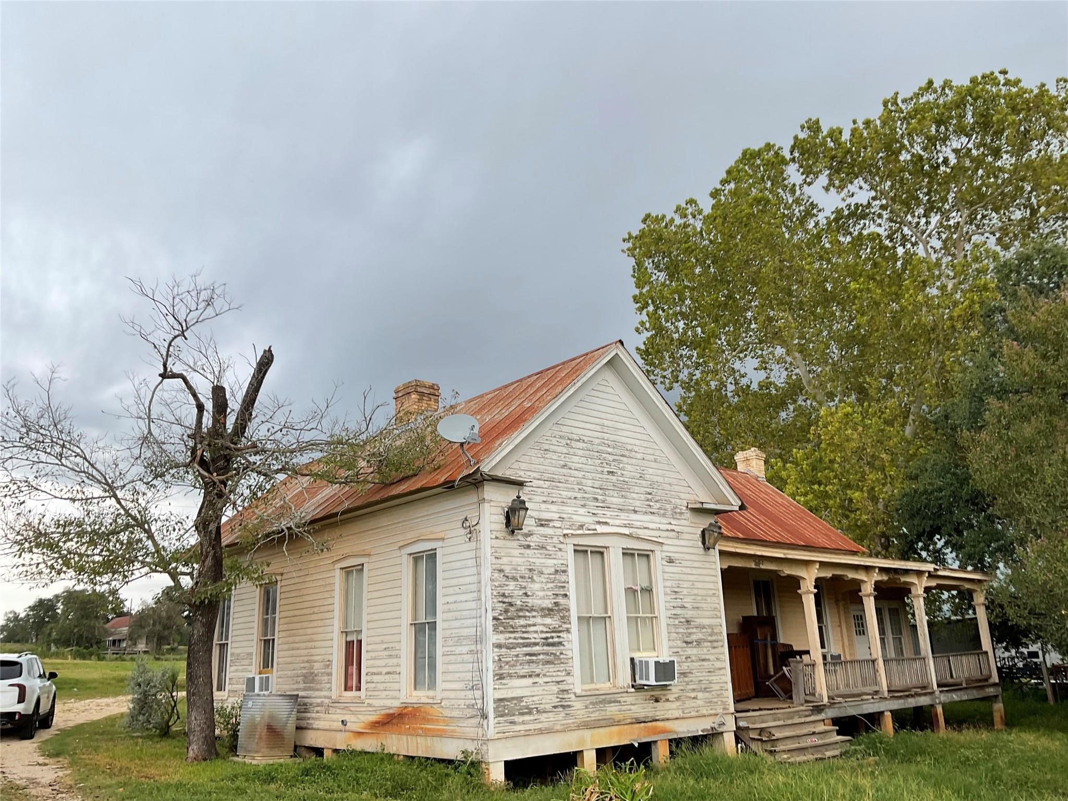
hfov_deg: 61.7
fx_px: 895
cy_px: 400
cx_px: 534
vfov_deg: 48.2
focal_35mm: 29
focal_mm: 3
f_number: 1.8
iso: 16
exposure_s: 1/157
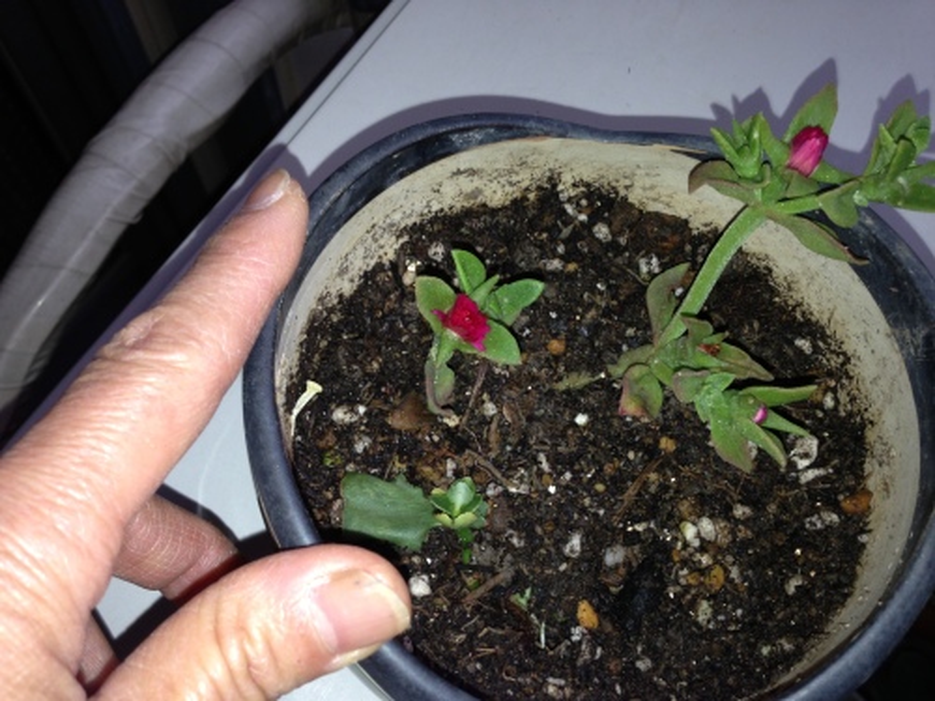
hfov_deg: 55.4
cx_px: 468
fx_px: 891
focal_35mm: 33
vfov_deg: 42.9
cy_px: 350
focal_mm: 4.13
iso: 50
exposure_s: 1/42
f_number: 2.4
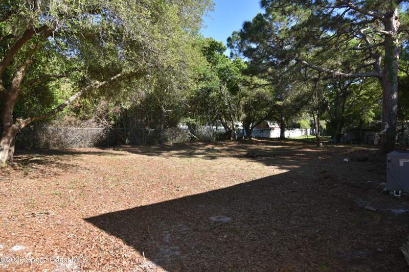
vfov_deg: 53.1
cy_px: 136
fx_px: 273
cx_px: 204
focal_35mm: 24
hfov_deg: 73.8
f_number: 6.3
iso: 100
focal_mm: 24
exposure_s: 1/160
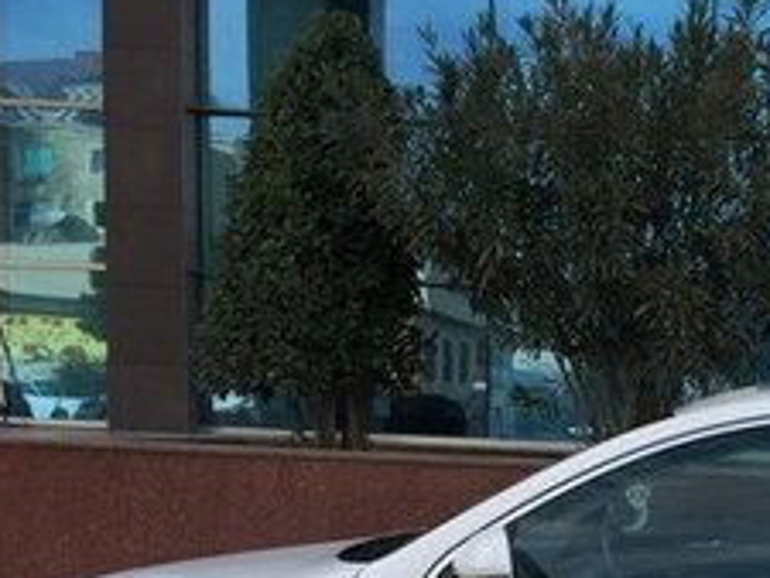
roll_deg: -1.7
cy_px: 696
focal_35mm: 85
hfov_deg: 21.6
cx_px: 880
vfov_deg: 16.6
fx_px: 1892
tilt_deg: -8.2
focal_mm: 4.15
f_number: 2.2
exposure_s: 1/1412
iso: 32
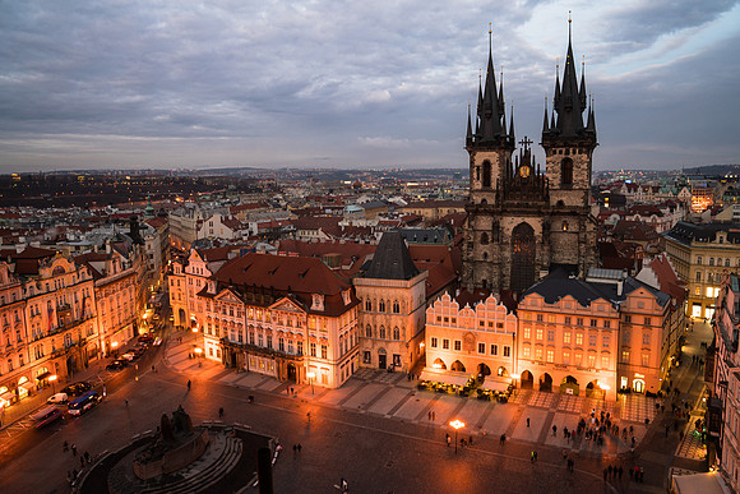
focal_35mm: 25
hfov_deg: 71.9
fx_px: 510
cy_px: 245
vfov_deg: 51.6
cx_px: 370
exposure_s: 1/2.5
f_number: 5.6
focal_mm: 24
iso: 200
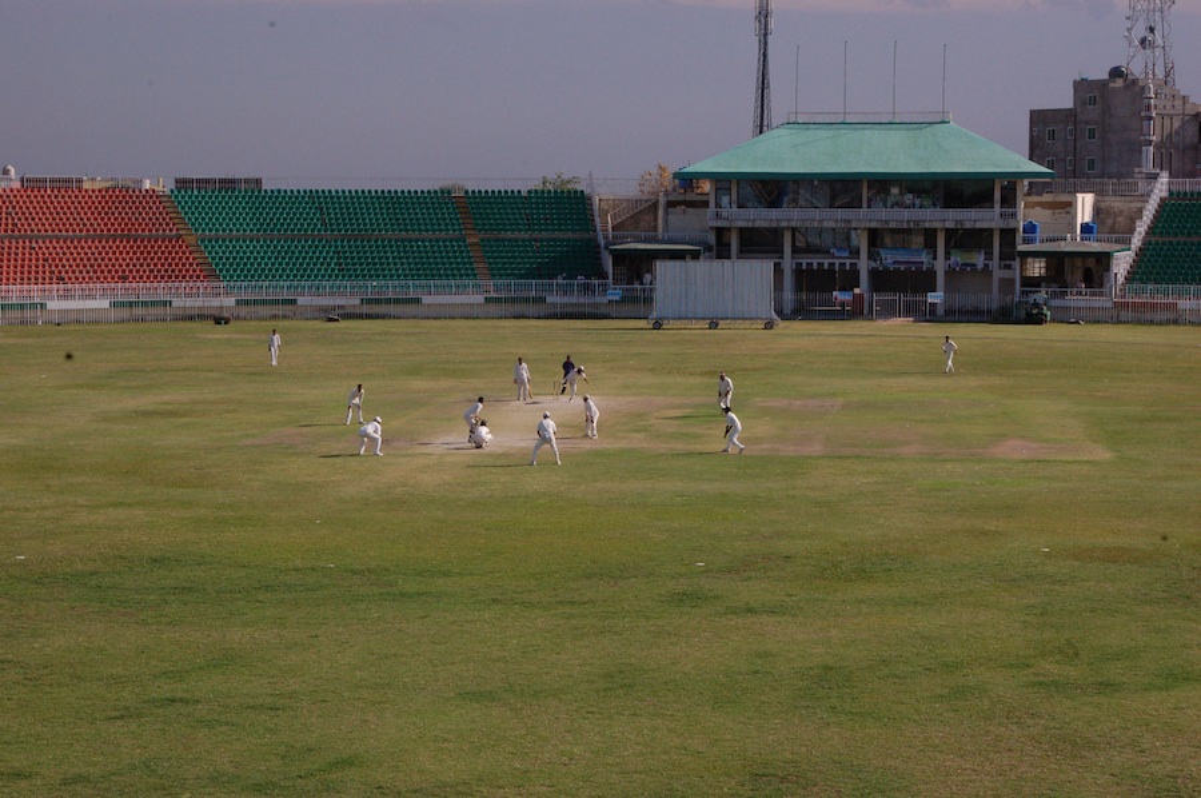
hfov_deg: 24.6
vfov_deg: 16.5
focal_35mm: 82
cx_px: 600
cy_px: 399
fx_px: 2749
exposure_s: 1/500
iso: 800
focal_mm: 55
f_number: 19
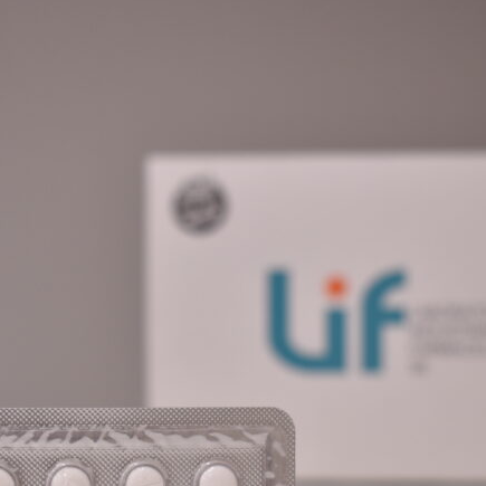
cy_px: 351
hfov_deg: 18.6
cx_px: 160
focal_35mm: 93
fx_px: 1477
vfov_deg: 18.6
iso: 200
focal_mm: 31
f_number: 4.2
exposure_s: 1/50
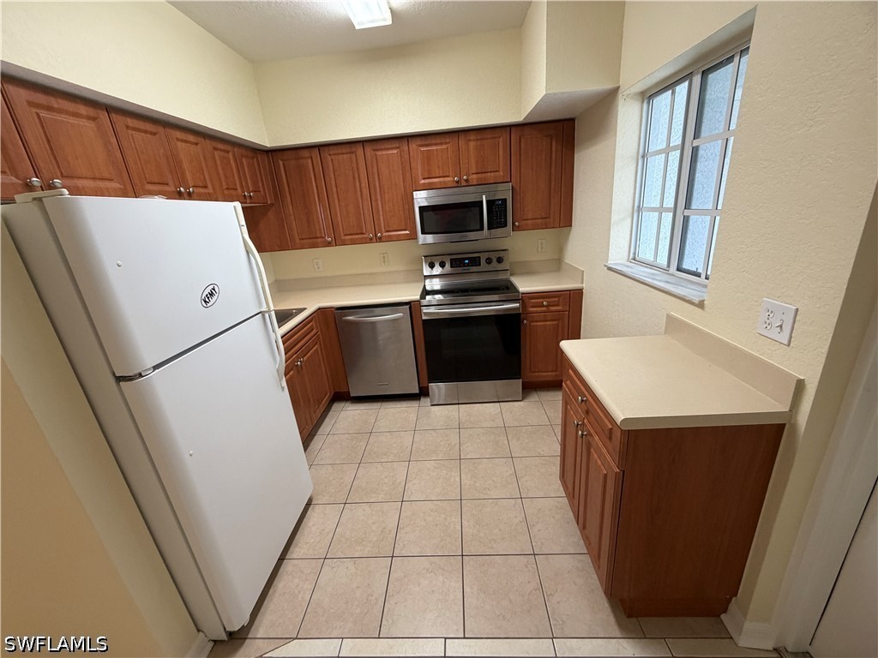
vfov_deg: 85.7
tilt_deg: -18.2
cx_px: 439
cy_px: 329
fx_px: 355
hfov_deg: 102.1
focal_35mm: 14
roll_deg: +5.3
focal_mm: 2.22
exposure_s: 1/60
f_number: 2.2
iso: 250
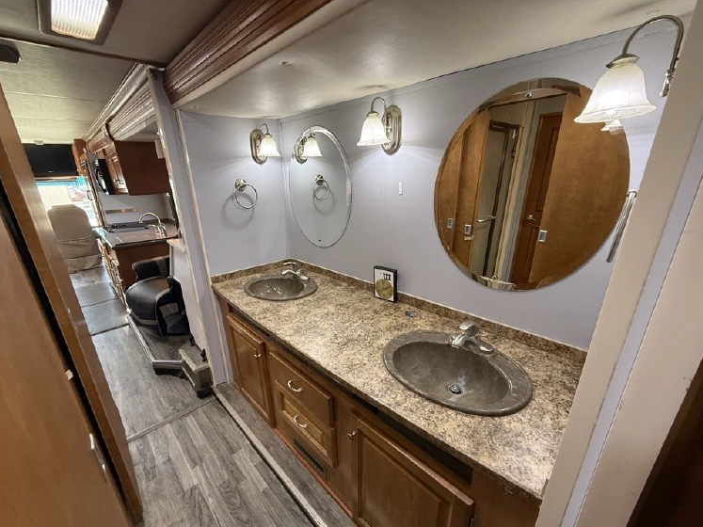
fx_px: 305
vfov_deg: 81.6
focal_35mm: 15
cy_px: 281
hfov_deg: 98.1
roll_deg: +2.2
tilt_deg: -20.4
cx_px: 339
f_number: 2.2
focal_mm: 2.22
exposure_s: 1/61
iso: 250
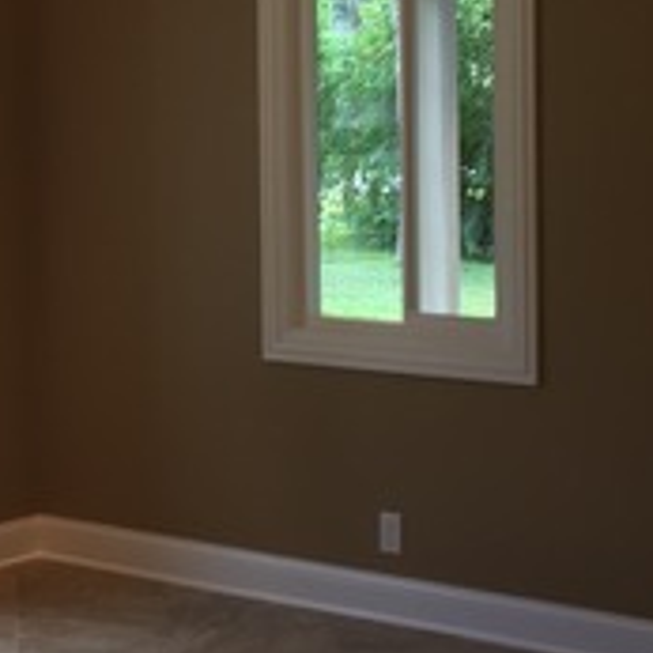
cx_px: 283
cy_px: 155
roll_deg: +0.0
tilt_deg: -3.8
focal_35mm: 95
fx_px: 2028
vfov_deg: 18.2
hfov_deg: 18.3
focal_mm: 4.15
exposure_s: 1/40
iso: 32
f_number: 2.2
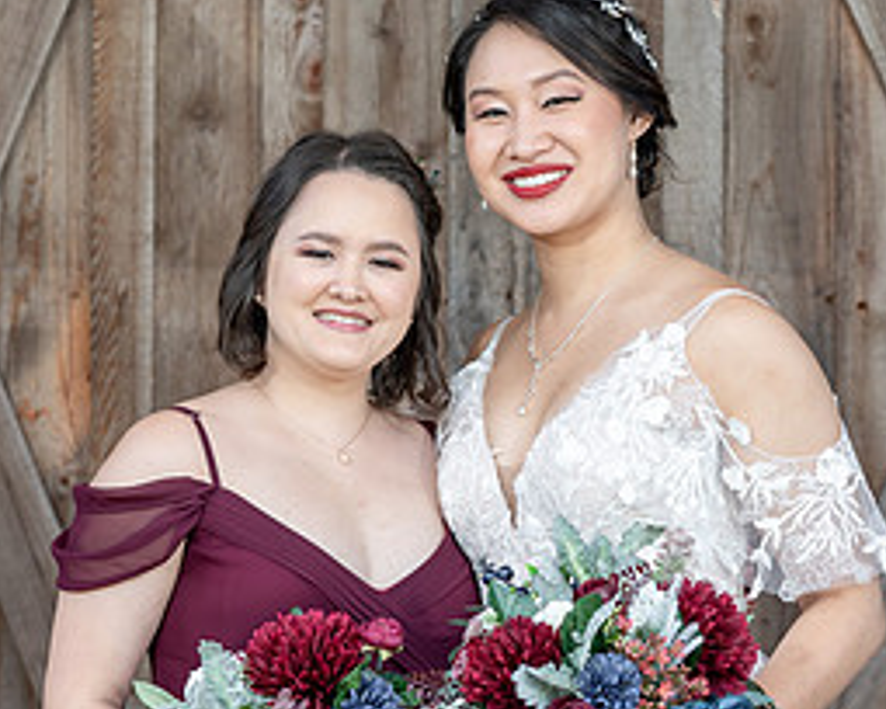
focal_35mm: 252
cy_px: 467
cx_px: 448
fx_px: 6608
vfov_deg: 6.1
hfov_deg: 7.7
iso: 250
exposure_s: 1/200
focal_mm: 113
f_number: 4
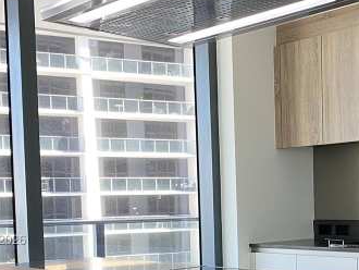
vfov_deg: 22.8
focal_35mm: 63
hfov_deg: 29.9
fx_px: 654
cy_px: 241
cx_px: 292
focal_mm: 4.25
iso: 80
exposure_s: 1/60
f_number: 1.8
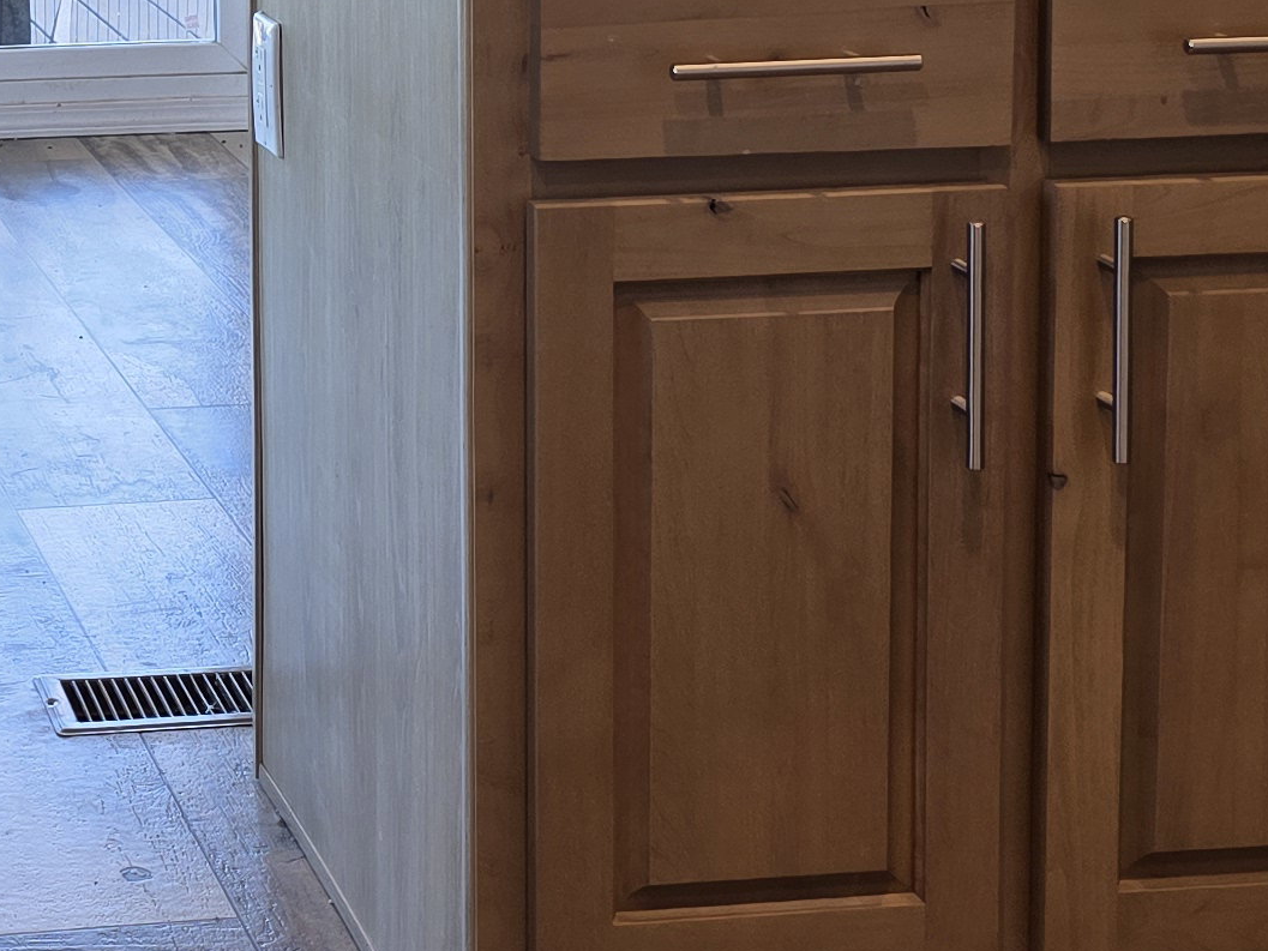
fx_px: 3187
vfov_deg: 16.2
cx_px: -203
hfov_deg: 21.1
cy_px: -228
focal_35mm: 87
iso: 64
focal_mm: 6.3
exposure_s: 1/120
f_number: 1.7
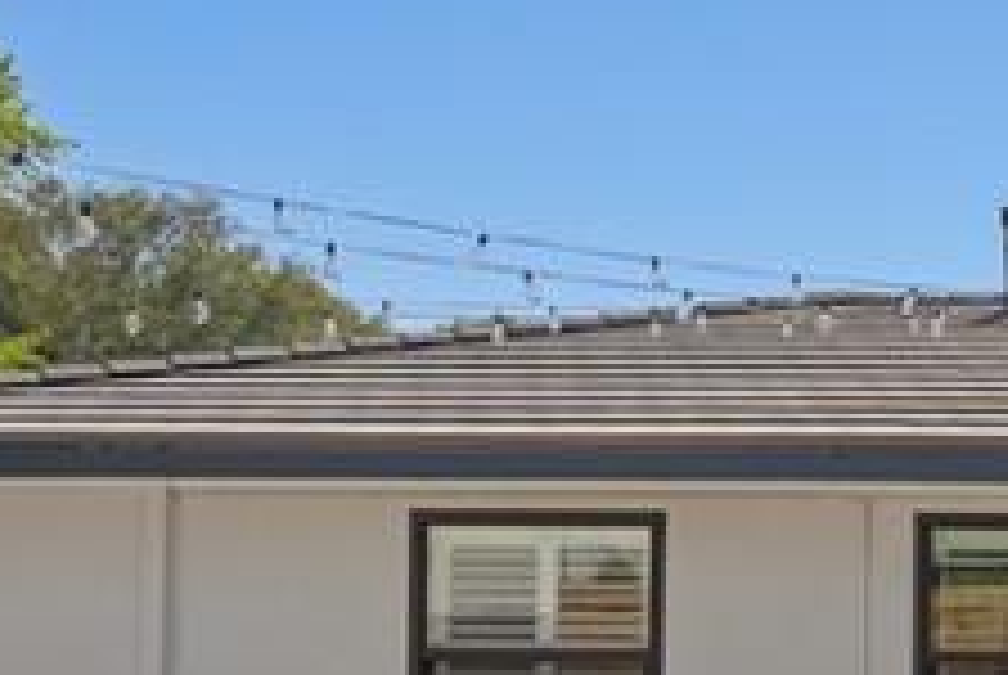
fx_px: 2047
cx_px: 1462
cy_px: 637
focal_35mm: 73
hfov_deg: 23.0
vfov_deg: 18.4
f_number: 9
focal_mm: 16
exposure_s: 1/500
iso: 1000
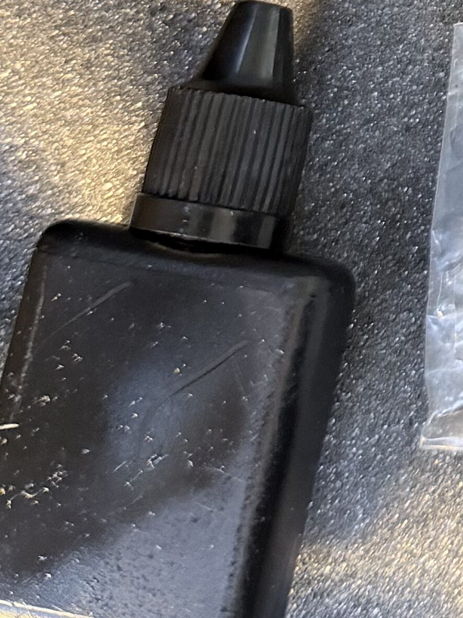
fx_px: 2069
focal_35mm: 116
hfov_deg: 11.2
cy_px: -256
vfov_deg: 15.8
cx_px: 1011
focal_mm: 6.76
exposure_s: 1/60
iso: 200
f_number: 1.78
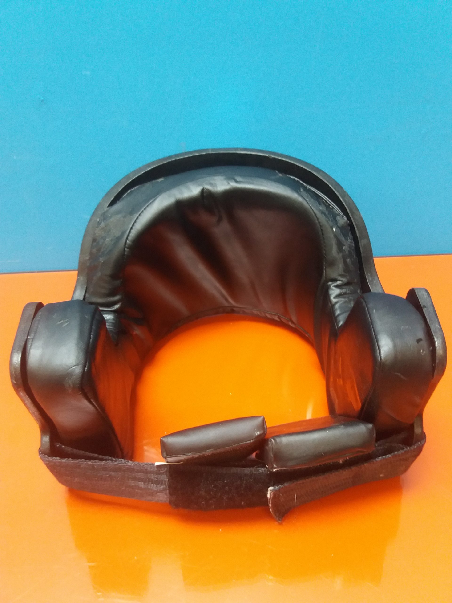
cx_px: 226
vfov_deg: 63.4
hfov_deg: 49.7
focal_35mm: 28
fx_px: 487
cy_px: 302
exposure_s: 1/17
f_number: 1.9
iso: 250
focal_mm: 3.7
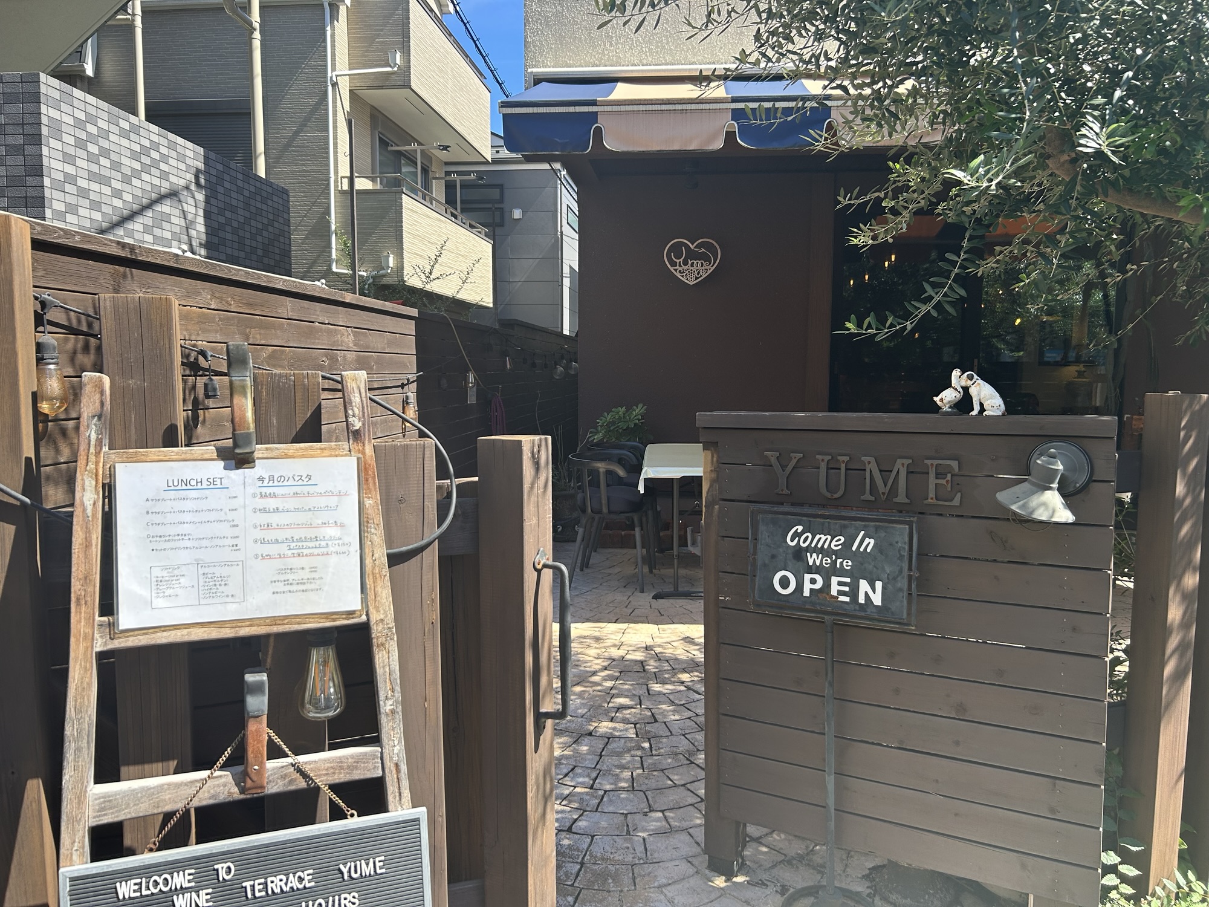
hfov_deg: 67.3
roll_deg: -0.2
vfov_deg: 53.1
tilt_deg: -5.5
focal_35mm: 26
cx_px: 604
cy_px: 454
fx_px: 908
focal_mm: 5.7
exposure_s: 1/866
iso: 50
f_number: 1.5
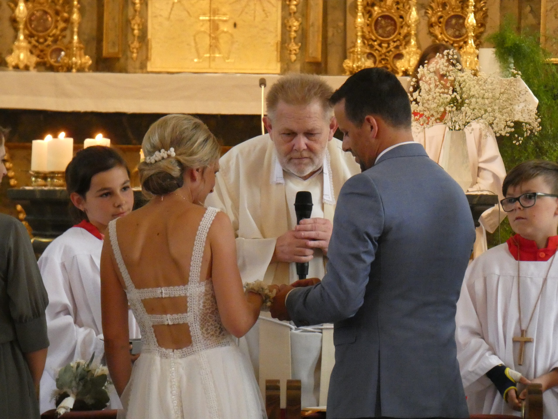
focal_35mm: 428
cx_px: 279
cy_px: 210
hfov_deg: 4.6
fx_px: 6899
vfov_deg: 3.5
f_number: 5.6
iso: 1600
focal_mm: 76.7
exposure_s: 1/60
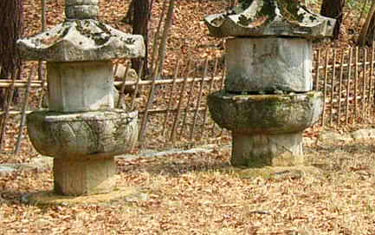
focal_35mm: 137
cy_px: 41
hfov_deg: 15.1
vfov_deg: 9.5
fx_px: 1401
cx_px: 305
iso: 100
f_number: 8
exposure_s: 1/60
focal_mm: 5.8
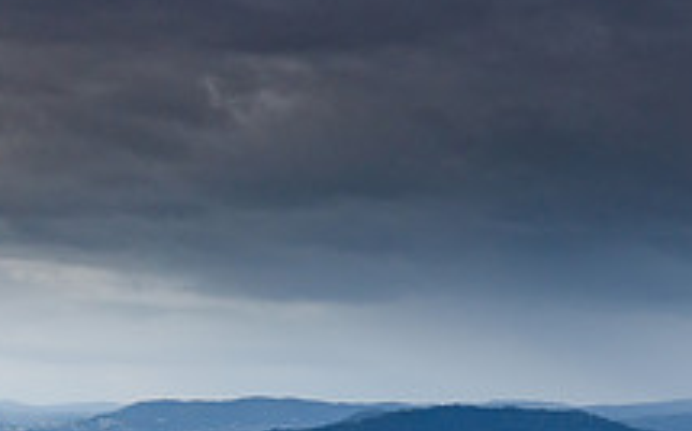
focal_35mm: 186
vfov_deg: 7.0
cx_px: 267
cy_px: 571
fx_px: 3505
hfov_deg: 11.3
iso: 100
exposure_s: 1/6
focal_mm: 44
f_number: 8
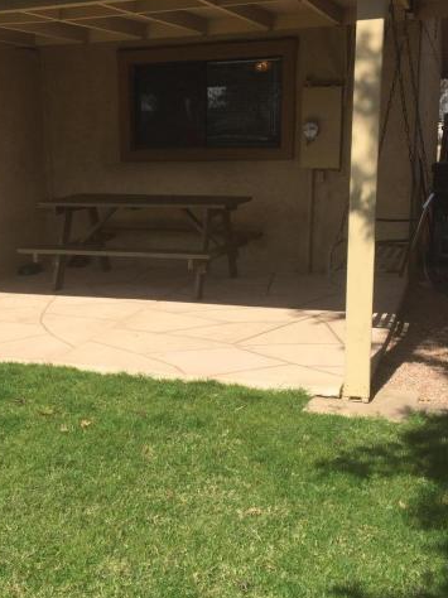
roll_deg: +1.3
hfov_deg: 30.5
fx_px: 812
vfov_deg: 40.5
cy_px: 303
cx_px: 126
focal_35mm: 47
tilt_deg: -12.4
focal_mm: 4.15
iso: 32
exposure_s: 1/2083
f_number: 2.2
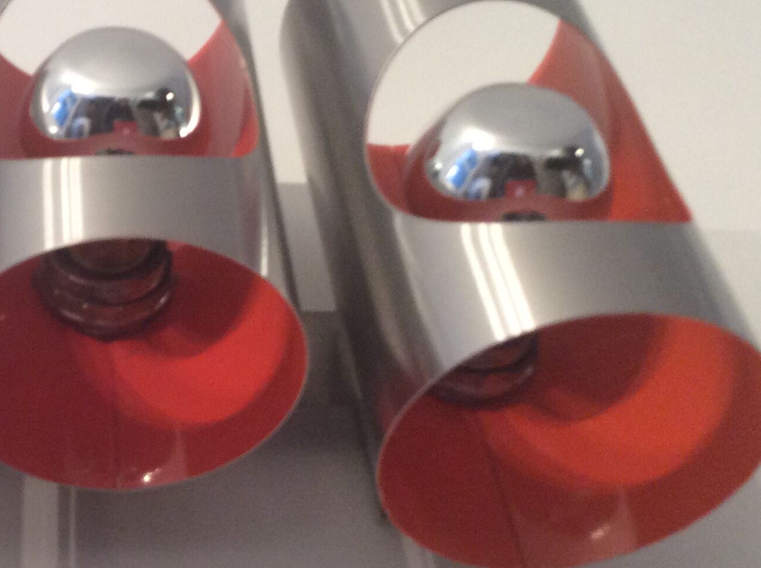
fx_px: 1405
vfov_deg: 22.8
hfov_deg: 29.2
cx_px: 89
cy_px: 334
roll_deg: +3.1
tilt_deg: +44.7
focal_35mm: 64
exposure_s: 1/25
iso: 100
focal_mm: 3.3
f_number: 2.4
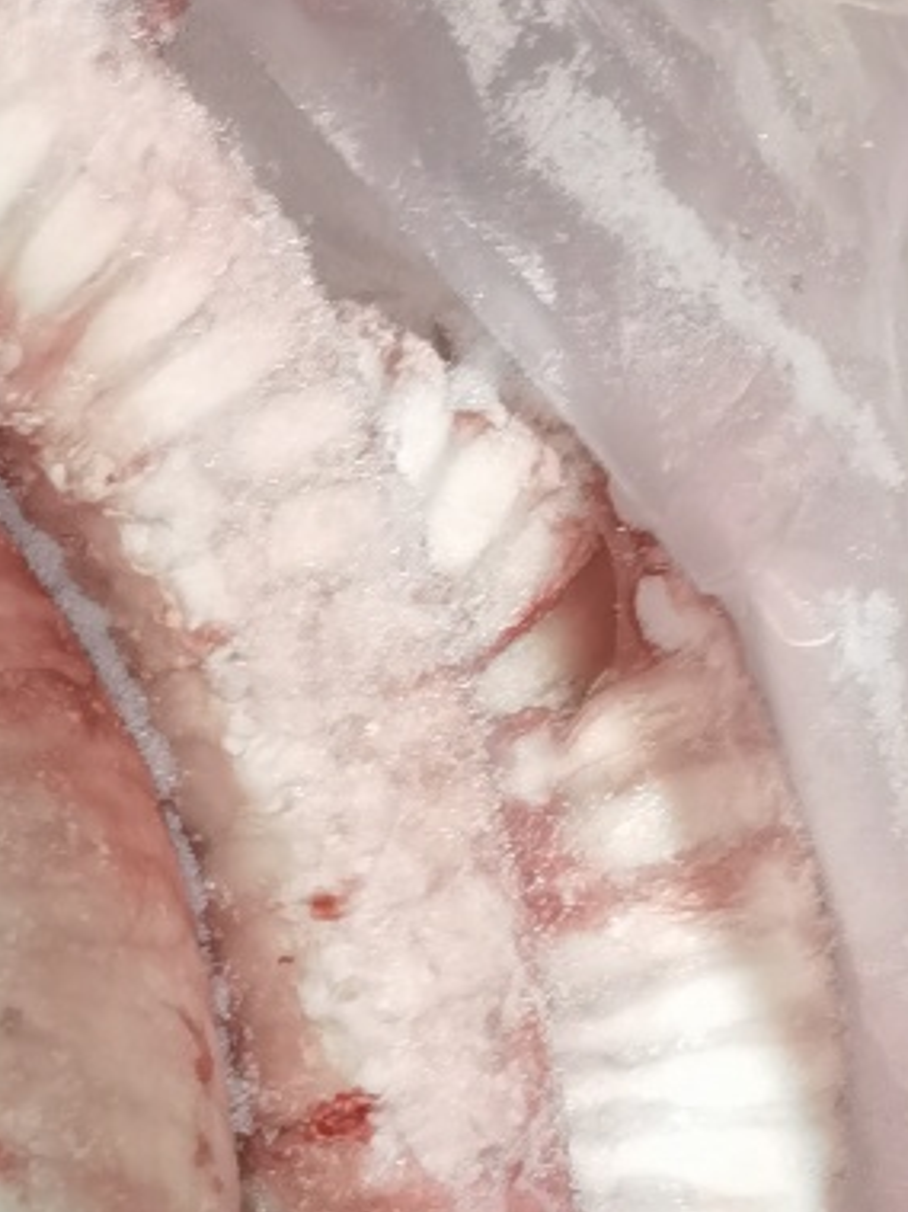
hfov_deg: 15.4
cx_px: -137
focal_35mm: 93
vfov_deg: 19.8
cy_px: 1457
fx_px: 3254
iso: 500
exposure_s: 1/30
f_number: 1.9
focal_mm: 6.67
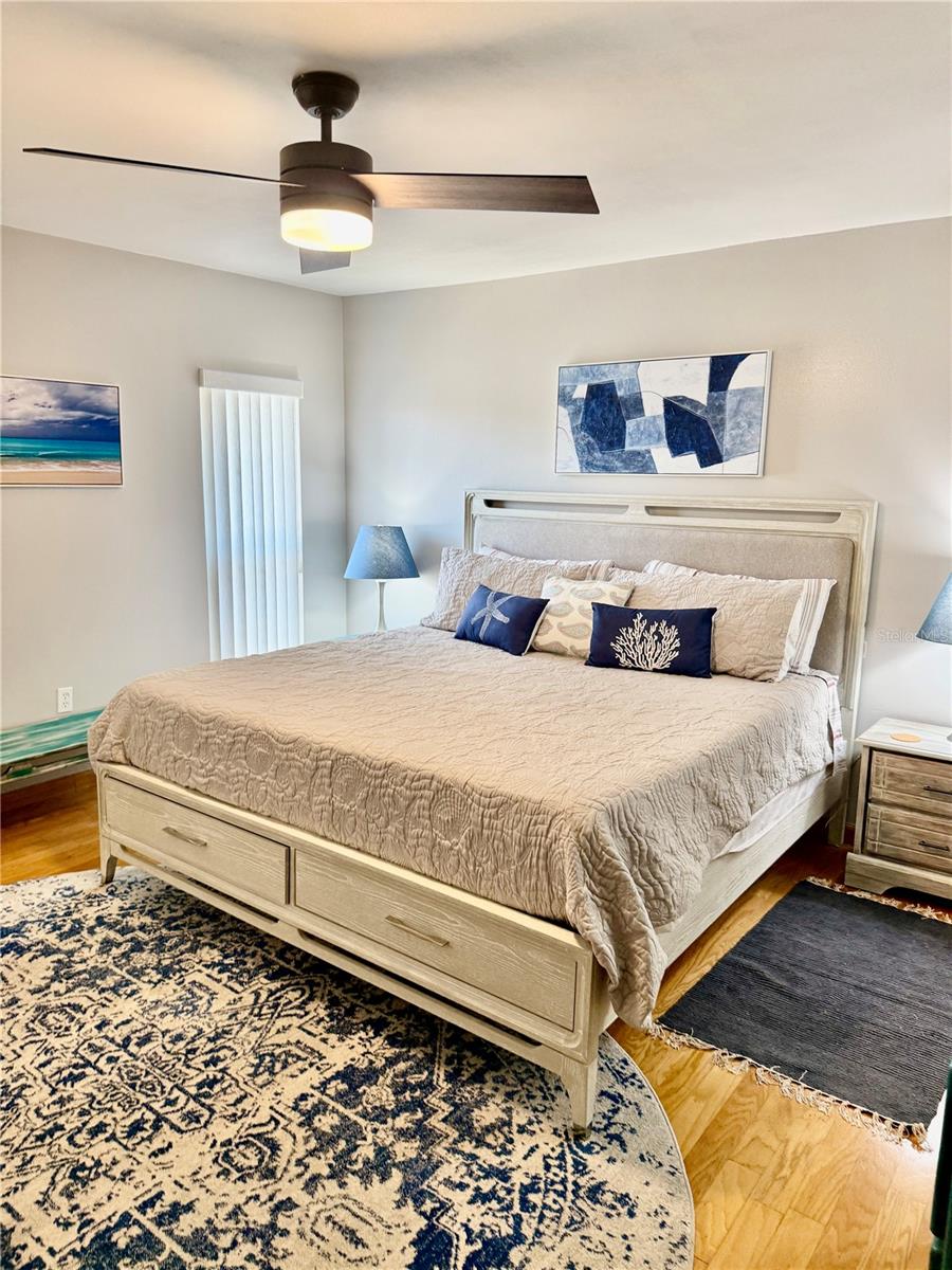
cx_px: 476
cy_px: 635
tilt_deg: -8.7
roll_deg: -2.1
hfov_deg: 56.8
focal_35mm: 24
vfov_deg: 71.6
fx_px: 880
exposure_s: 1/60
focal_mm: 6.76
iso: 125
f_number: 1.78
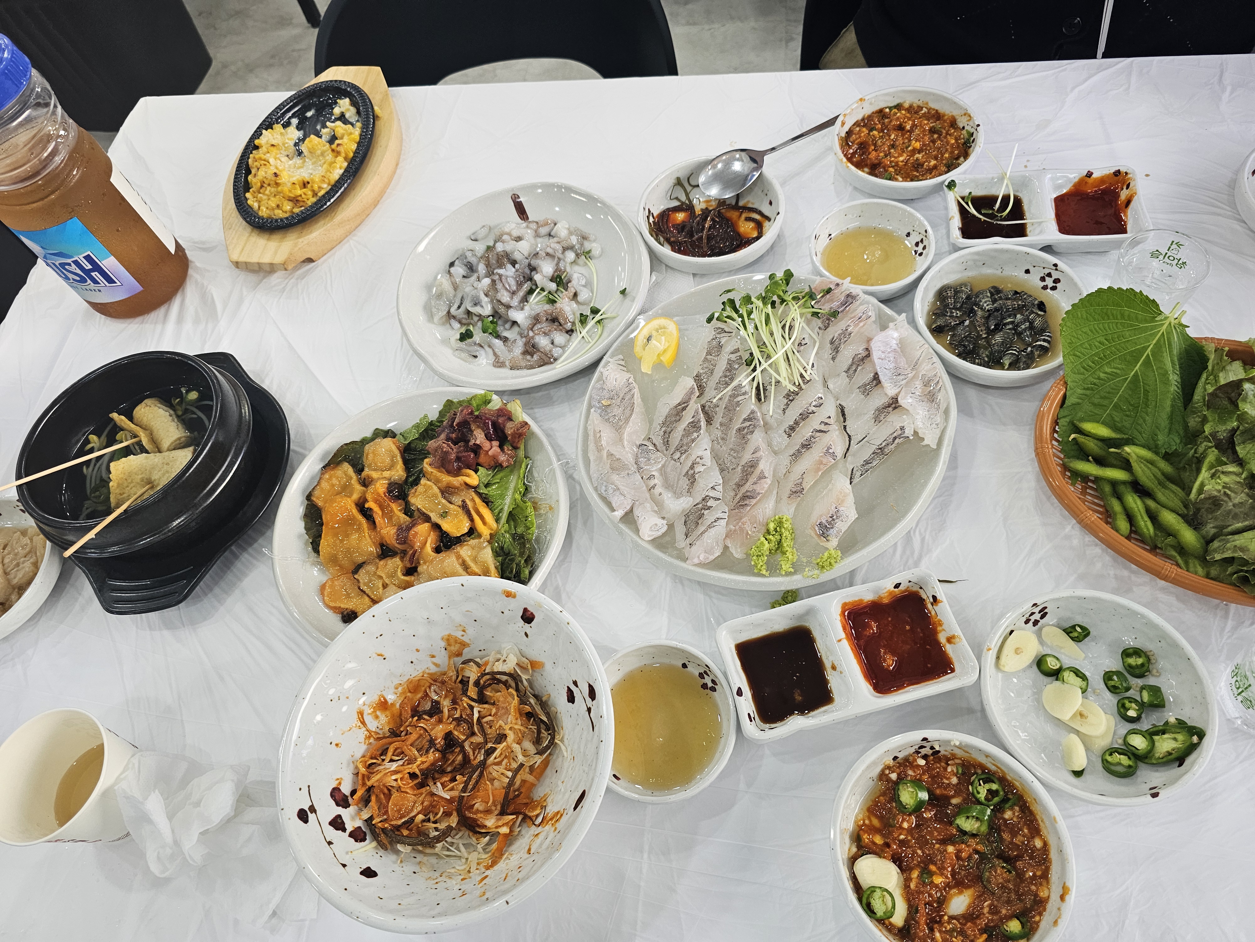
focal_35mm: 23
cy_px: 471
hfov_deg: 73.9
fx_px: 834
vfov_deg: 58.9
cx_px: 628
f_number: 1.7
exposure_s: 1/120
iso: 125
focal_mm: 6.3
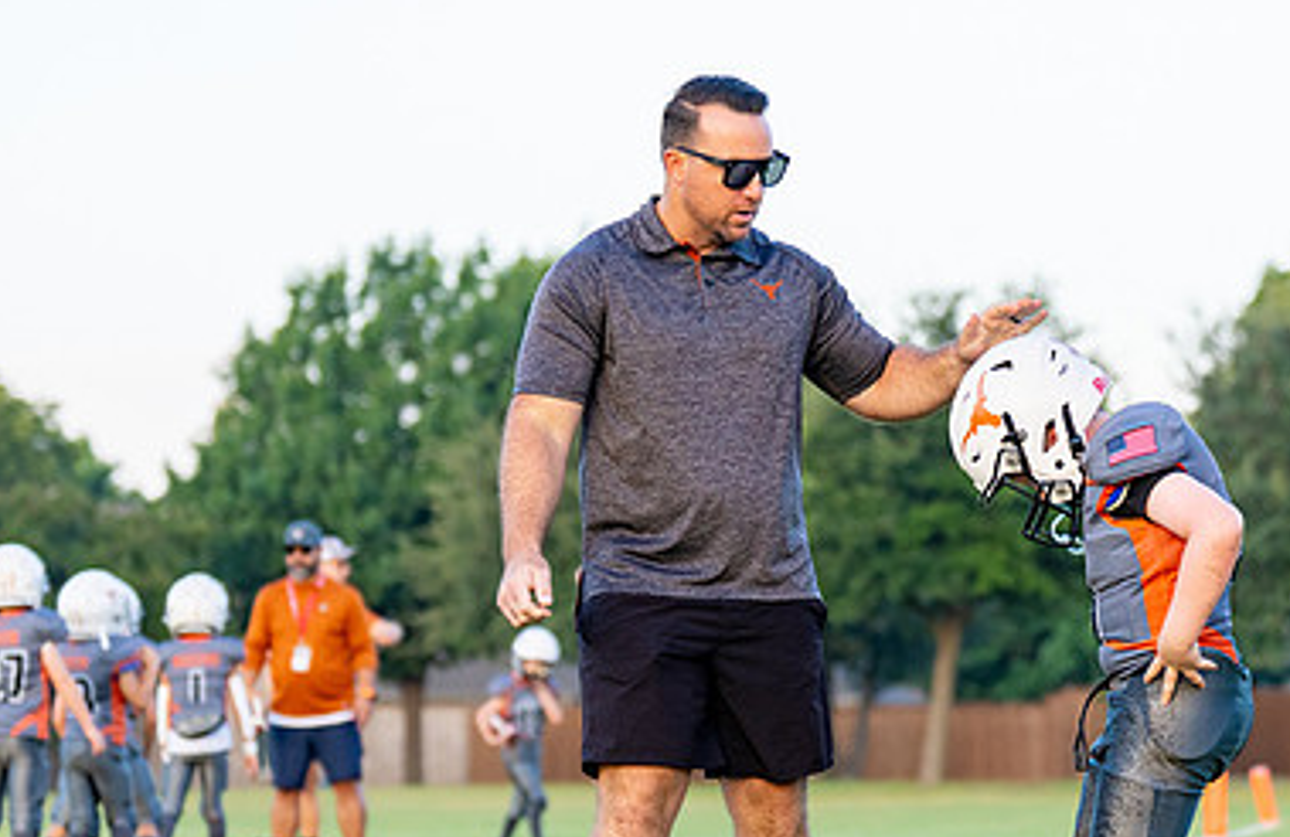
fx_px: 5438
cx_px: 816
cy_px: 567
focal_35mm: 153
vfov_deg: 8.8
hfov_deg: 13.5
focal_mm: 84
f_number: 2.8
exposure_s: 1/1250
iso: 640
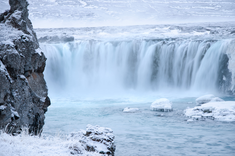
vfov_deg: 11.4
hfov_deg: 17.1
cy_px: 78
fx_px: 782
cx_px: 118
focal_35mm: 120
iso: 100
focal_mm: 80
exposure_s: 1/8
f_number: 7.1
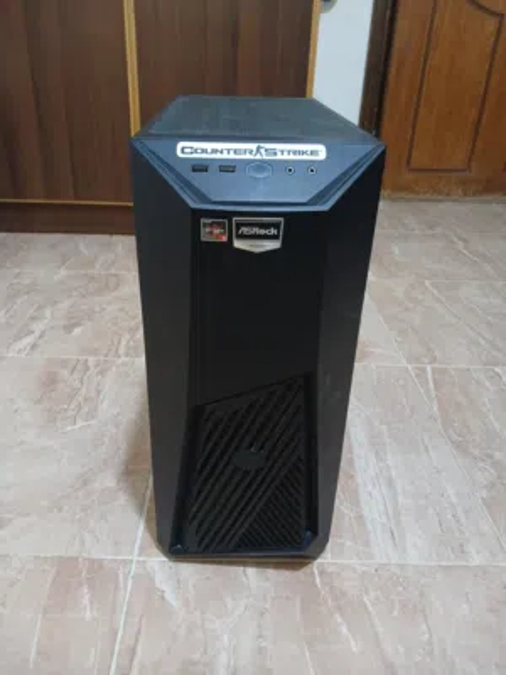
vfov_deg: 65.3
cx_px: 253
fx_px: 526
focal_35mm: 27
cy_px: 338
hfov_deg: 51.4
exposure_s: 1/25
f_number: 1.8
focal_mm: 4
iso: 400
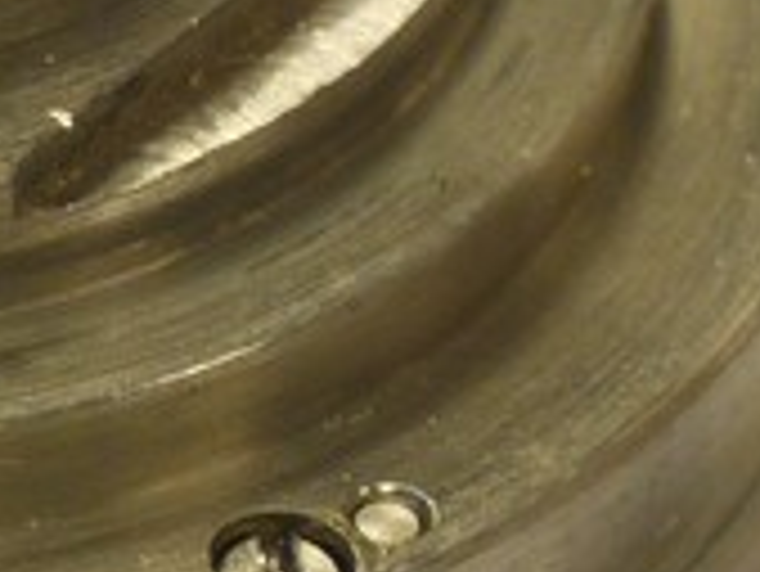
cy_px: 676
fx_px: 9360
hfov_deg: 4.6
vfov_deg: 3.5
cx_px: -544
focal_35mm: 426
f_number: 10
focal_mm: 30
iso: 400
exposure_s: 1/8
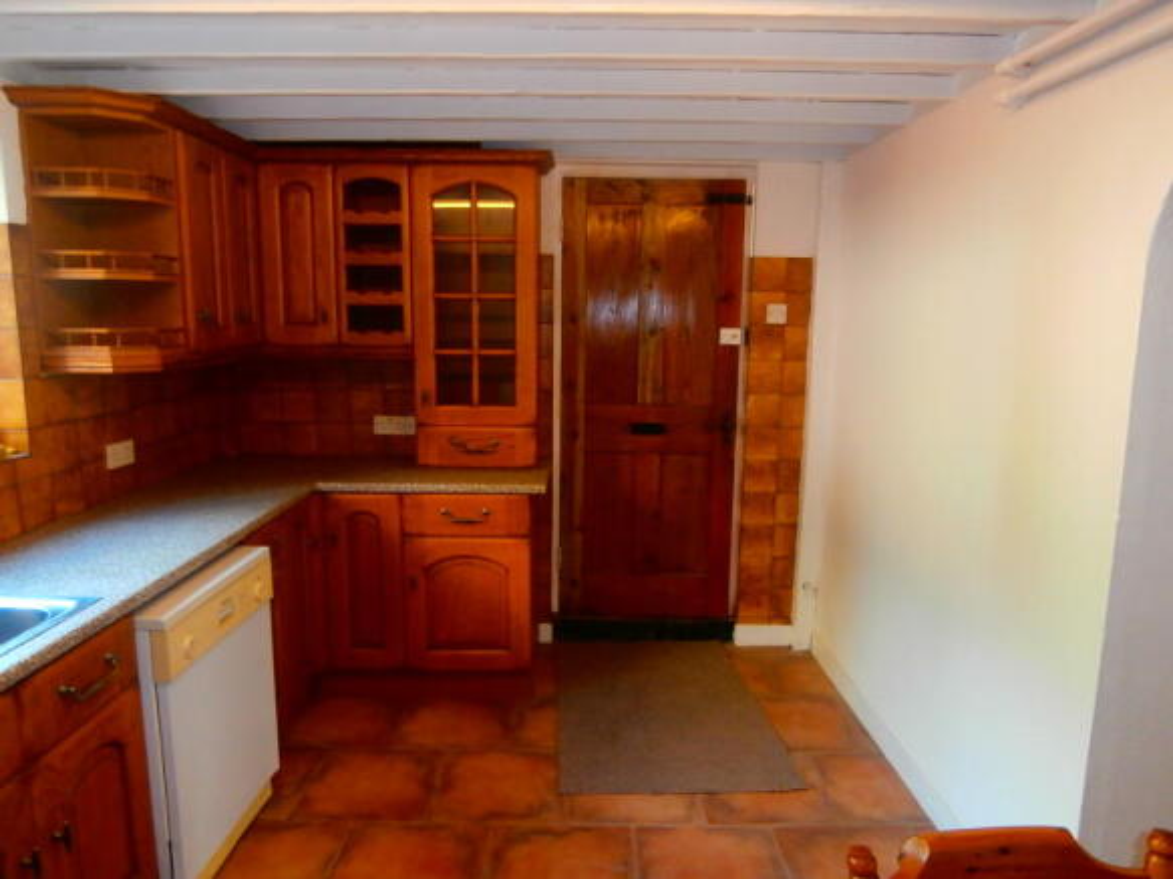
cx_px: 586
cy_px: 440
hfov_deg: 71.6
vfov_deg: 56.8
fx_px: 813
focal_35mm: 24
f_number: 3
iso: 200
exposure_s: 1/30
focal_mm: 4.2
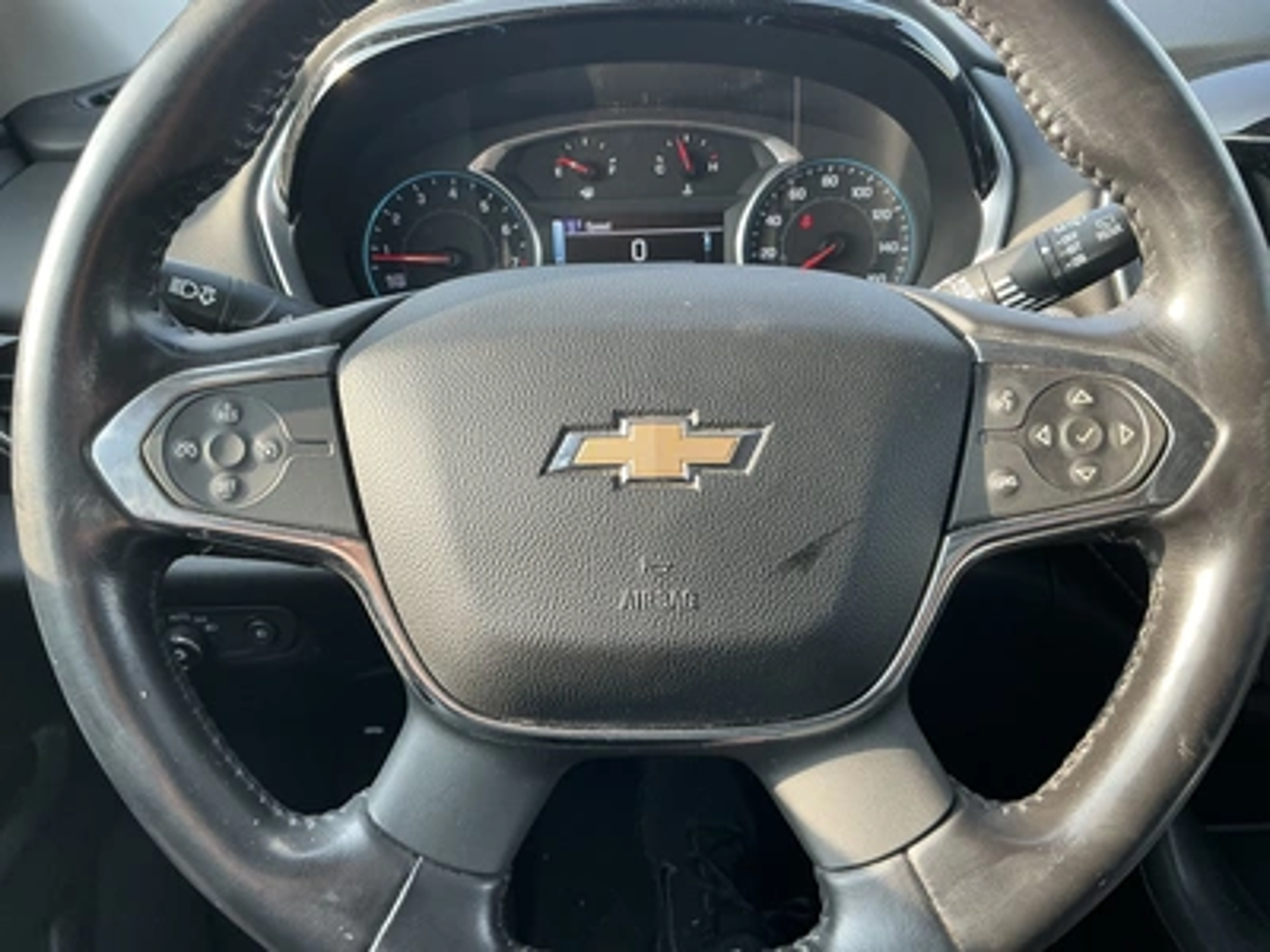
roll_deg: +3.5
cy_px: 476
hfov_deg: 63.4
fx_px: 1027
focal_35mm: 28
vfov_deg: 49.7
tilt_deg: -26.0
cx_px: 635
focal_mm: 3
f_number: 1.8
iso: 50
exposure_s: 1/122
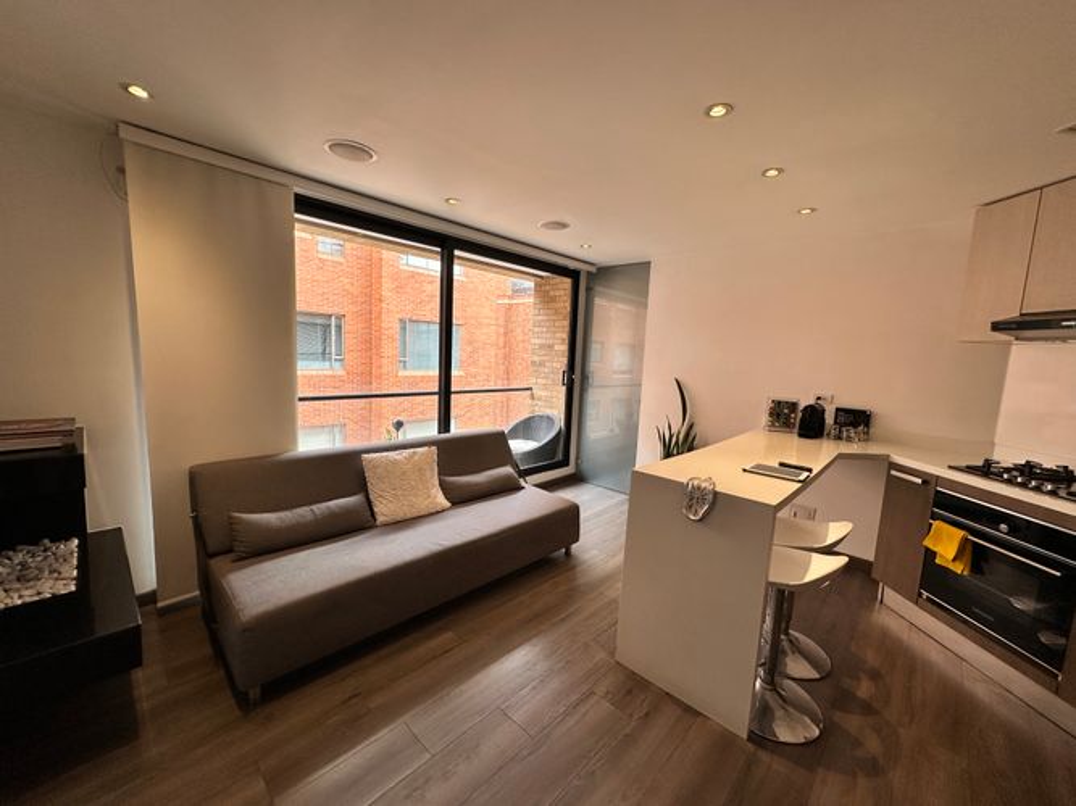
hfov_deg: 102.1
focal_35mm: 14
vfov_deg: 85.7
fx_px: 435
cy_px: 403
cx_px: 538
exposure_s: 1/120
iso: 40
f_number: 2.2
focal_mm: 2.22
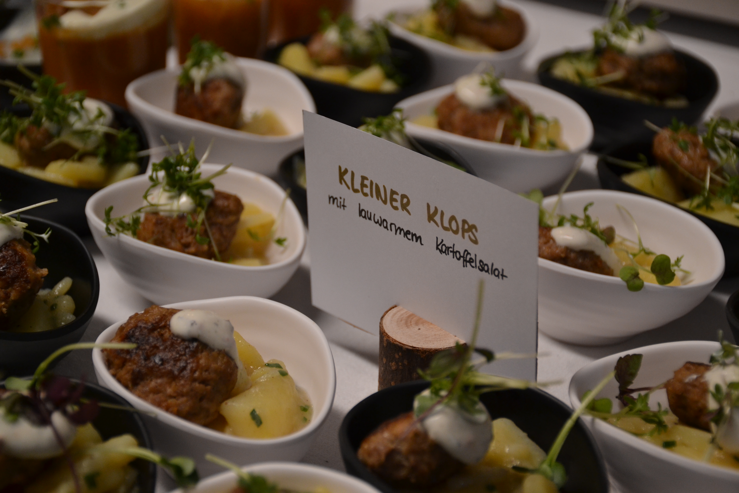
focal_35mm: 90
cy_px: 246
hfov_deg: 22.6
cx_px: 370
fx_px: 1847
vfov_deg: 15.2
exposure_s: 1/60
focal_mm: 60
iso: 800
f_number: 5
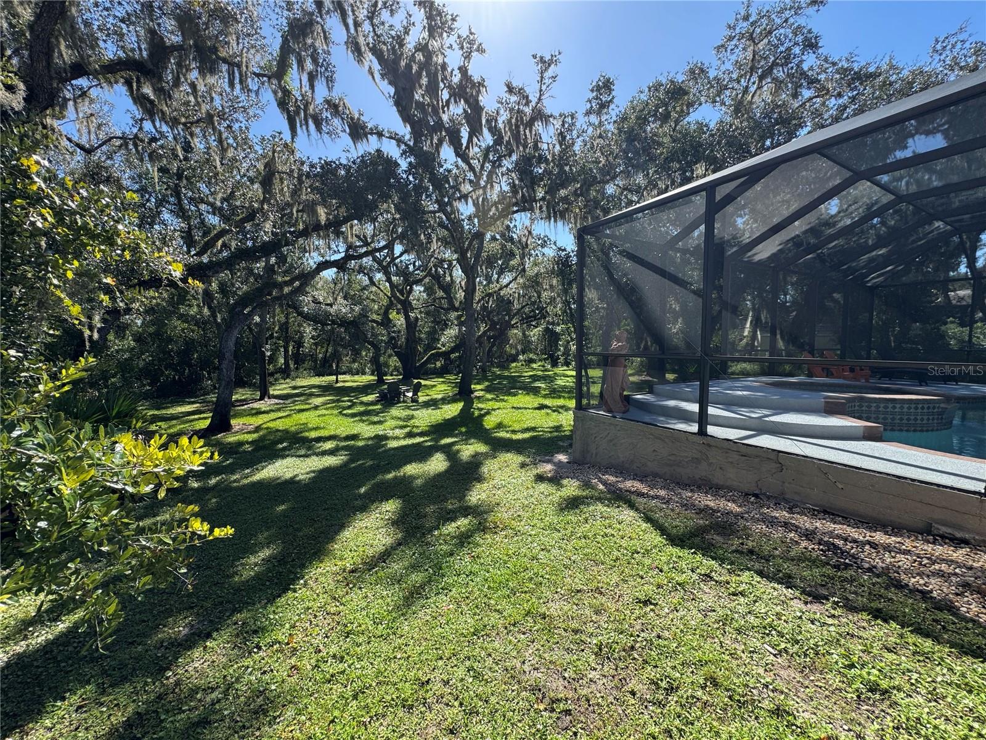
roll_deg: -0.8
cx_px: 493
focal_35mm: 14
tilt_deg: -4.4
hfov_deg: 102.1
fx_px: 399
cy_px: 370
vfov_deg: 85.7
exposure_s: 1/664
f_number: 2.2
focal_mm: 2.22
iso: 40
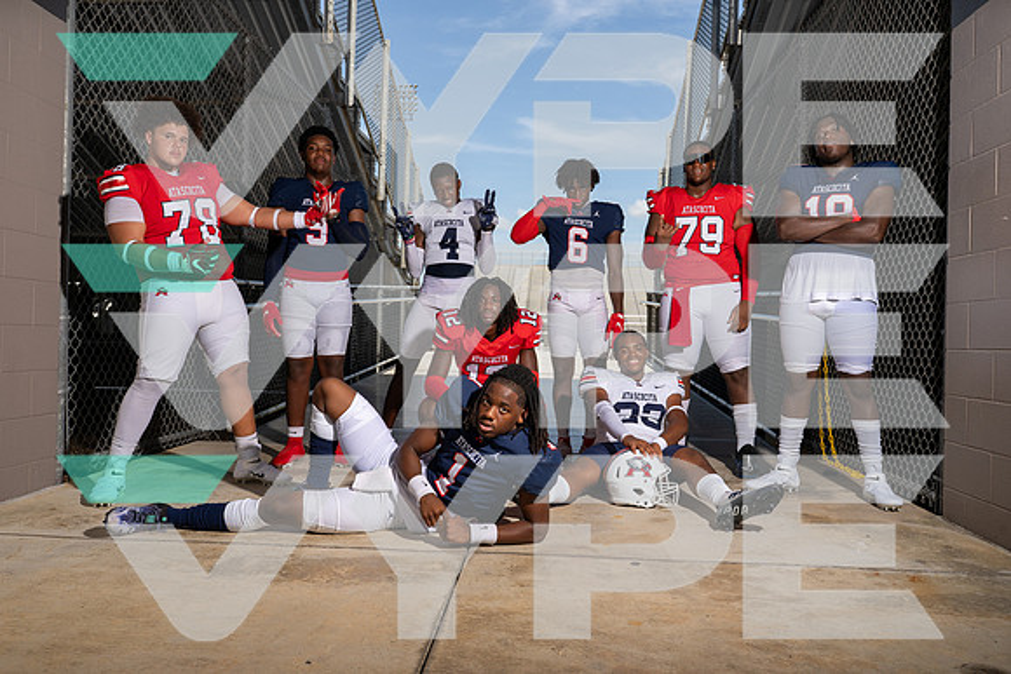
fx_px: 815
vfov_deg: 45.0
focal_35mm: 29
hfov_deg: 63.6
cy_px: 337
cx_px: 506
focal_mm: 29
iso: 160
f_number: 10
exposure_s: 1/250
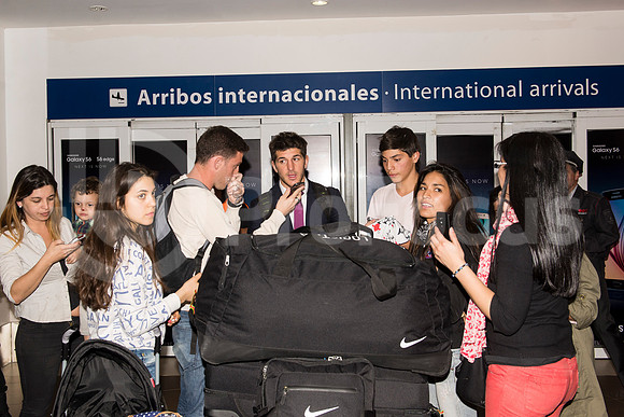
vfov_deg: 37.9
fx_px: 607
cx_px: 312
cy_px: 208
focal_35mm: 35
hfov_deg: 54.4
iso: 500
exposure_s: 1/160
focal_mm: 35
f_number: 6.3
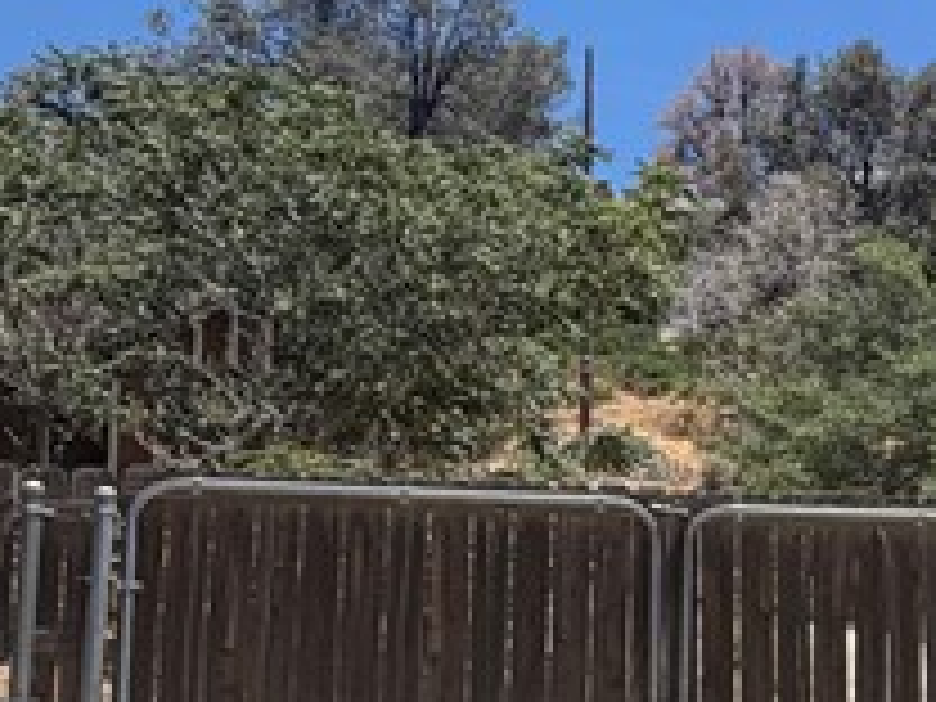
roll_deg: +1.8
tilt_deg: +7.3
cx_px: 1287
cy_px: 567
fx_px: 1866
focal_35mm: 69
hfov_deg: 23.9
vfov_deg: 21.0
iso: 20
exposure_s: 1/970
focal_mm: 2.22
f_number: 2.2
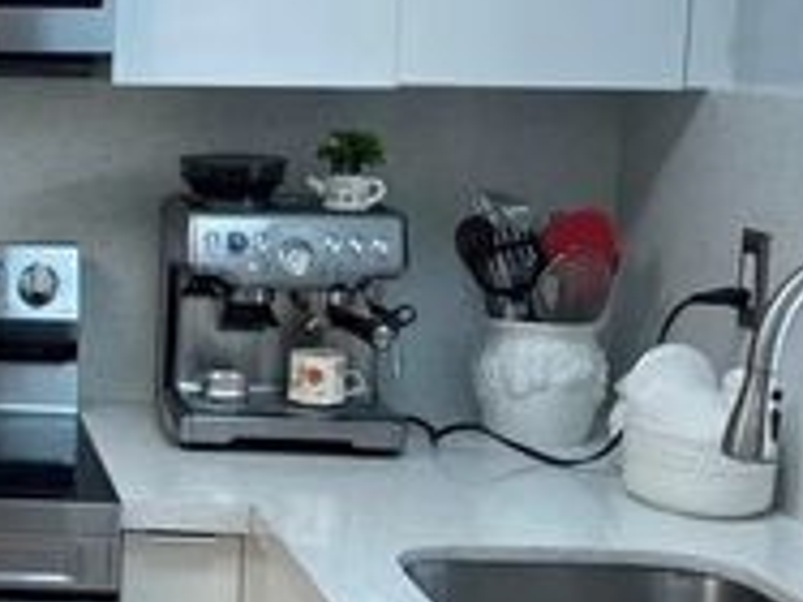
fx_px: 1901
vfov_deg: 18.0
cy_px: 241
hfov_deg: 21.6
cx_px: -232
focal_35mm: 82
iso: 64
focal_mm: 6.76
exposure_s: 1/135
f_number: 1.78
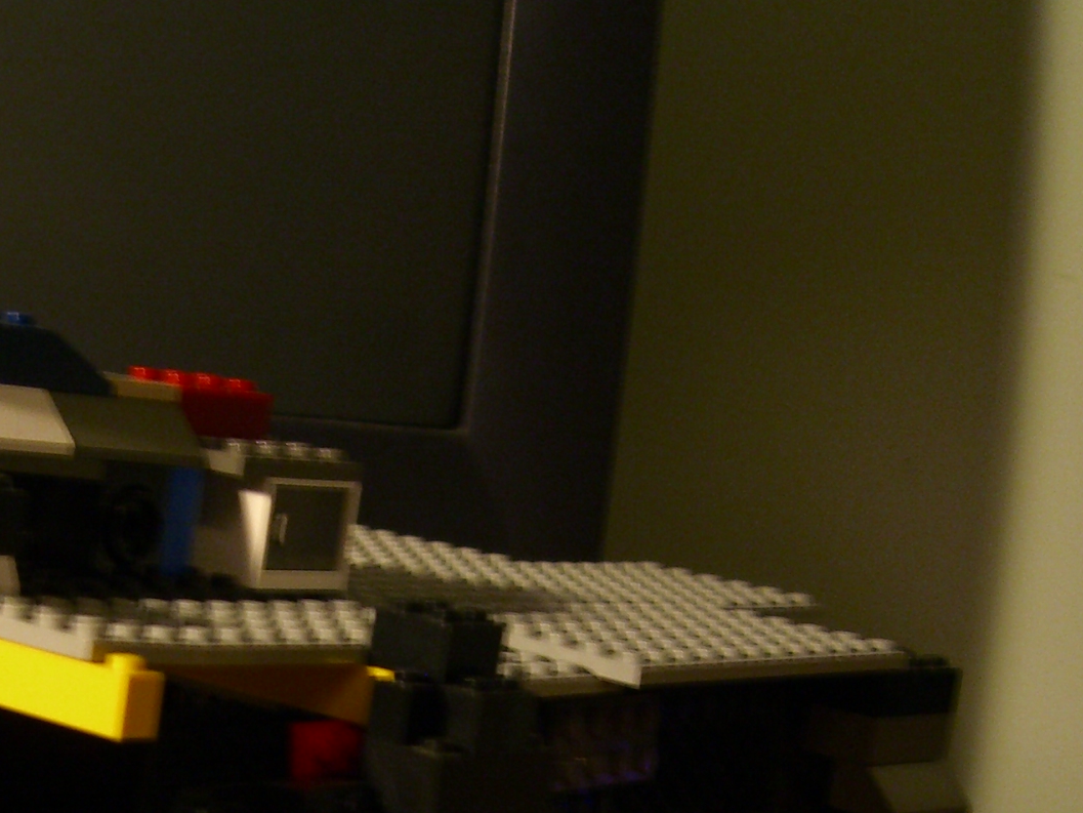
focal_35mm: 92
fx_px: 2879
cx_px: 256
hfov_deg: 21.1
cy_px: 956
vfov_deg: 15.5
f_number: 2.8
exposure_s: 1/8
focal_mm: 7.9
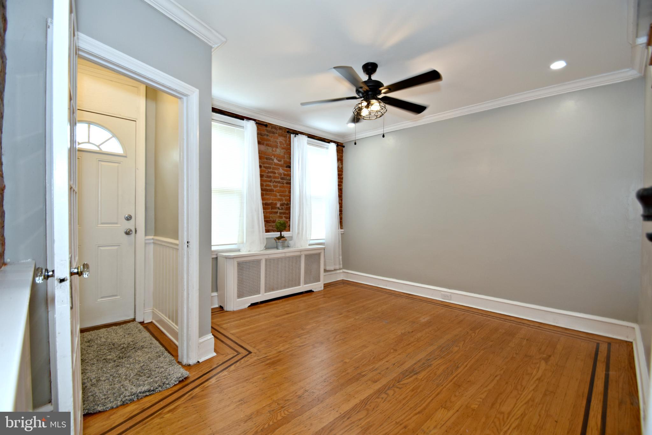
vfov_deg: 77.3
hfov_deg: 100.4
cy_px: 218
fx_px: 272
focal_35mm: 15
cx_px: 326
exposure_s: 1/60
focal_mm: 10
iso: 200
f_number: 4
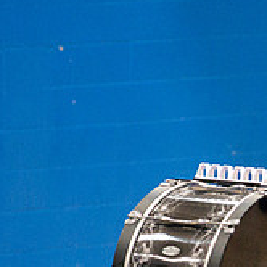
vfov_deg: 2.2
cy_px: 271
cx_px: 335
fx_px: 7034
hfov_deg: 2.2
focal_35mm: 806
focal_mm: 200
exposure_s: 1/500
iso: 6400
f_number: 4
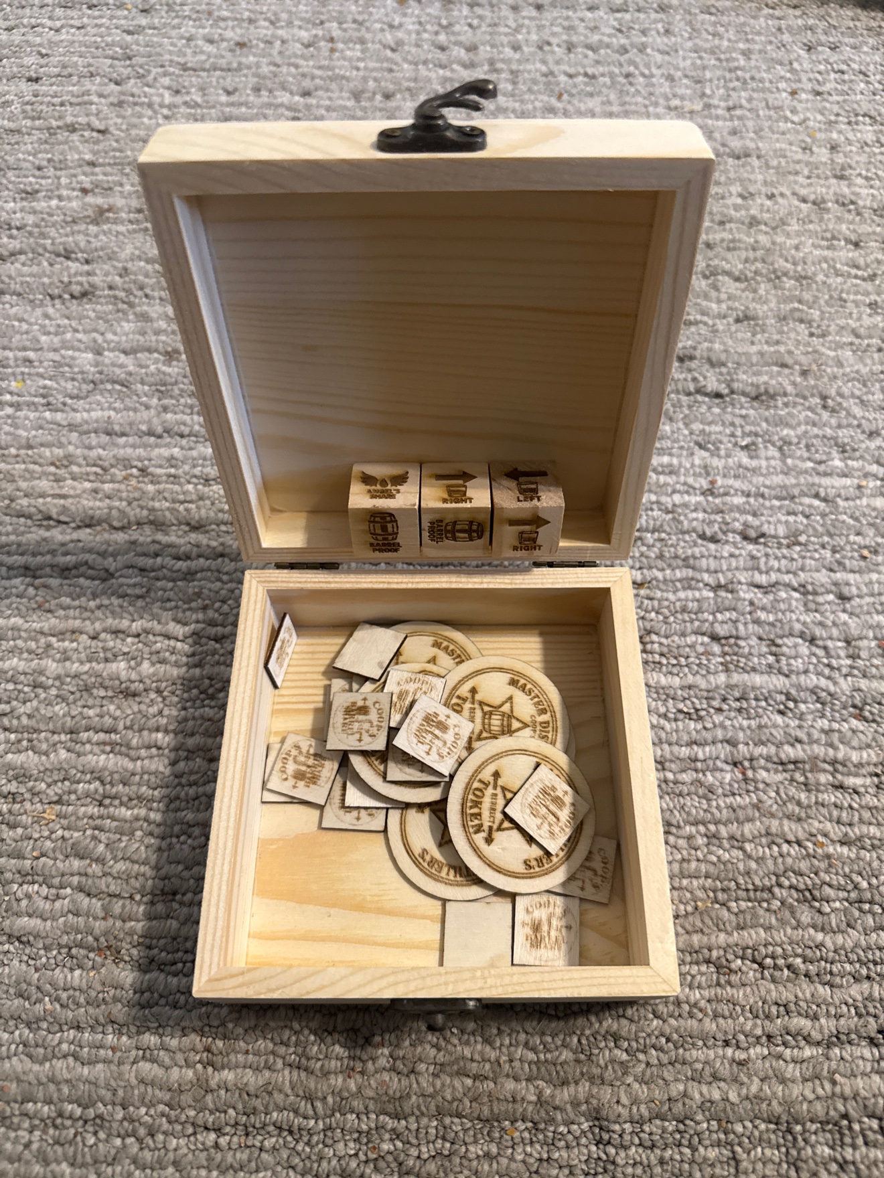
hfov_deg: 56.8
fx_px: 817
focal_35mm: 24
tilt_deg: -64.5
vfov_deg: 71.6
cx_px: 442
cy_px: 589
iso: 400
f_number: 1.78
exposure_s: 1/60
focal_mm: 6.76
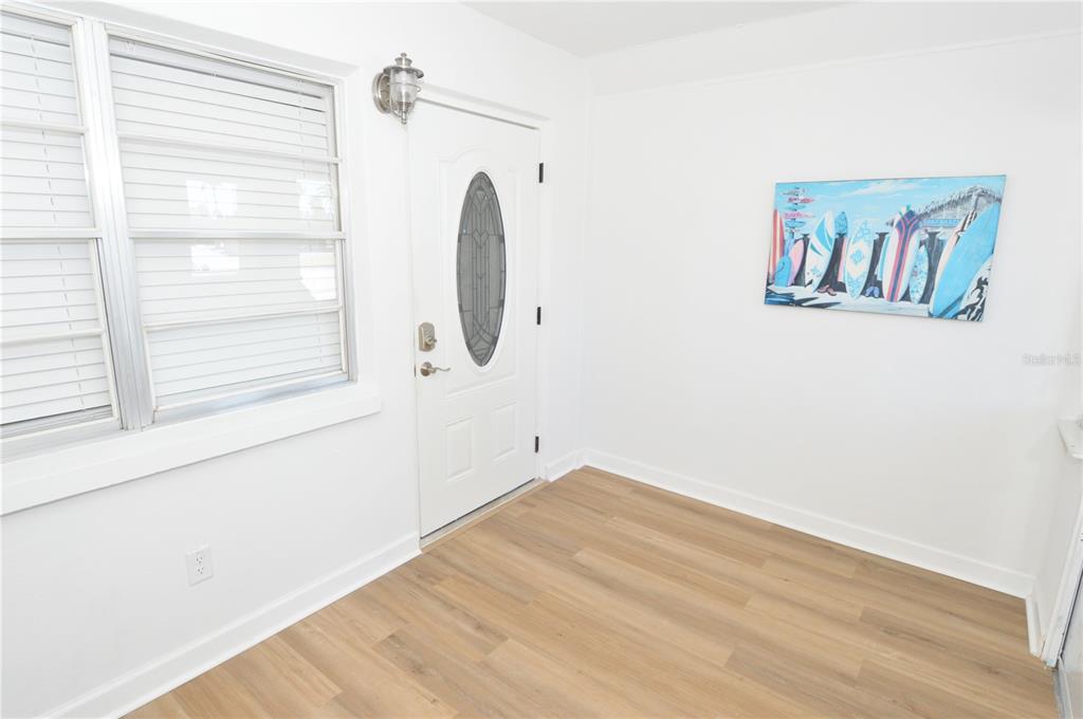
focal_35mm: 18
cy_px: 360
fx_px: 541
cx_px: 542
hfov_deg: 90.1
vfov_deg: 67.2
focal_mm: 12
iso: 800
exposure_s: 1/60
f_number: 10
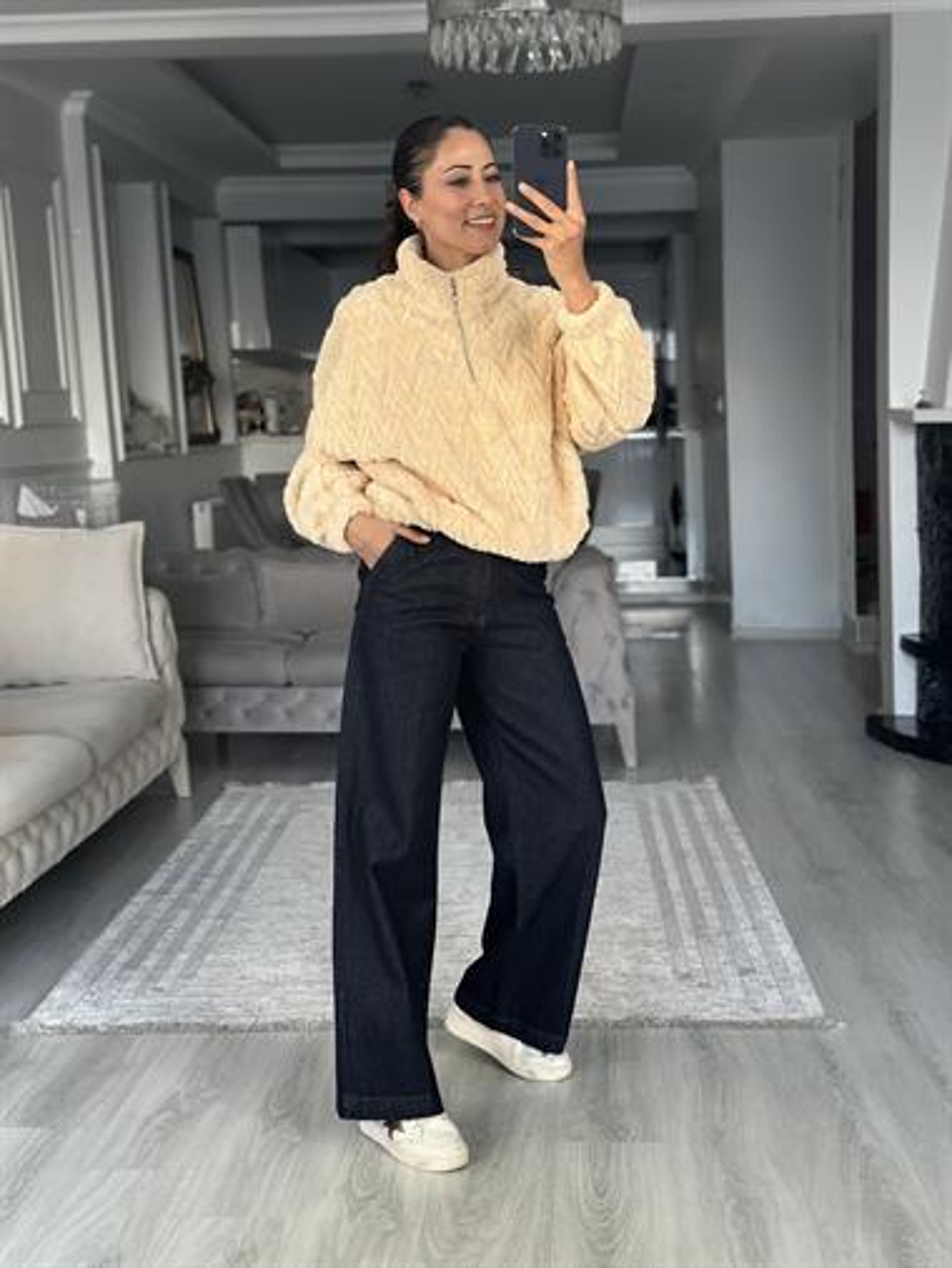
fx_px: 1759
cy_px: 634
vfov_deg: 39.6
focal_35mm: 48
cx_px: 476
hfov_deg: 30.3
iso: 200
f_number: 1.78
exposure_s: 1/60
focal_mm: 6.86
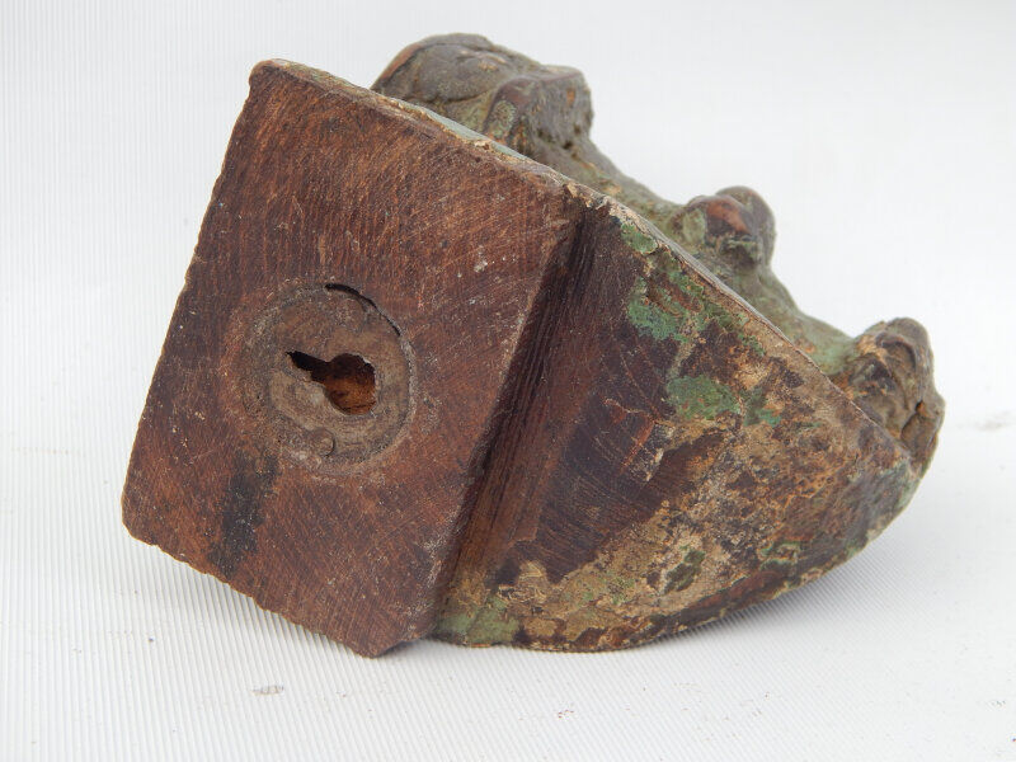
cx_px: 508
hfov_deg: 34.9
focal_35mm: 55
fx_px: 1614
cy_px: 381
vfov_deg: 26.6
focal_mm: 9.7
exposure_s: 1/200
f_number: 3.8
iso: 125
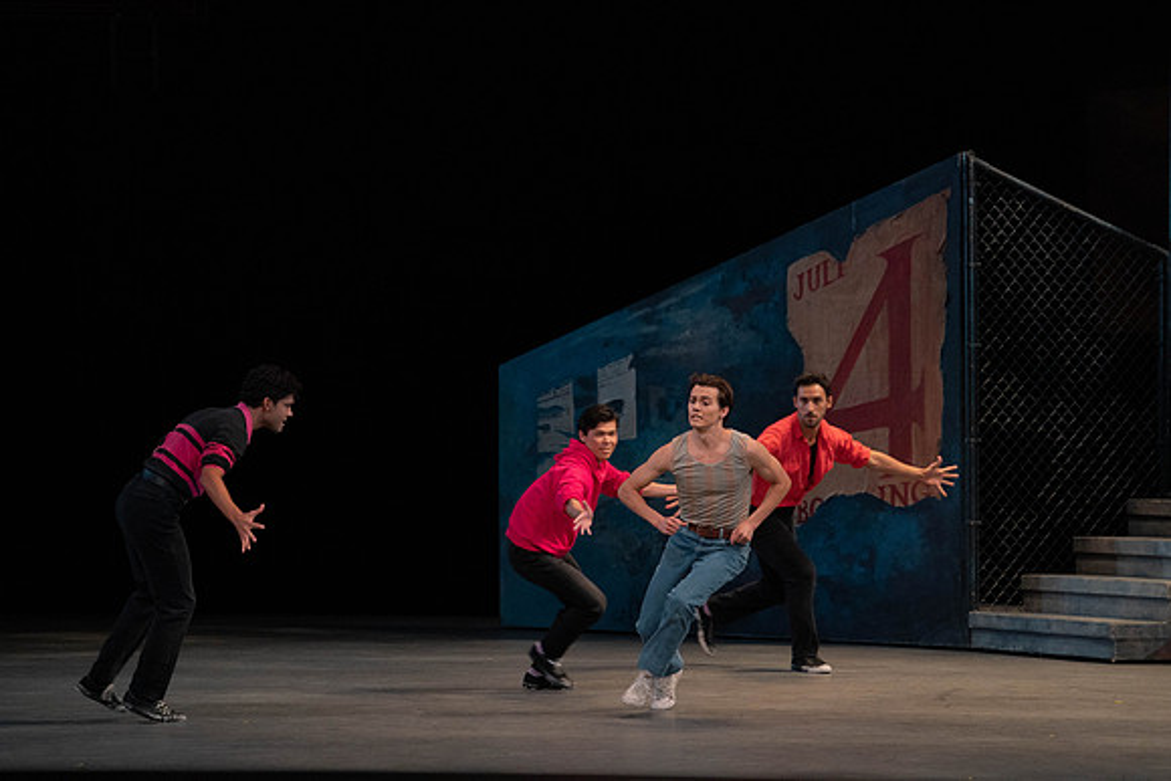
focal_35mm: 179
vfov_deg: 7.7
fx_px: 5824
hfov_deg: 11.5
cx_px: 586
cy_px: 390
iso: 3200
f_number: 4.5
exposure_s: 1/400
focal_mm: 179
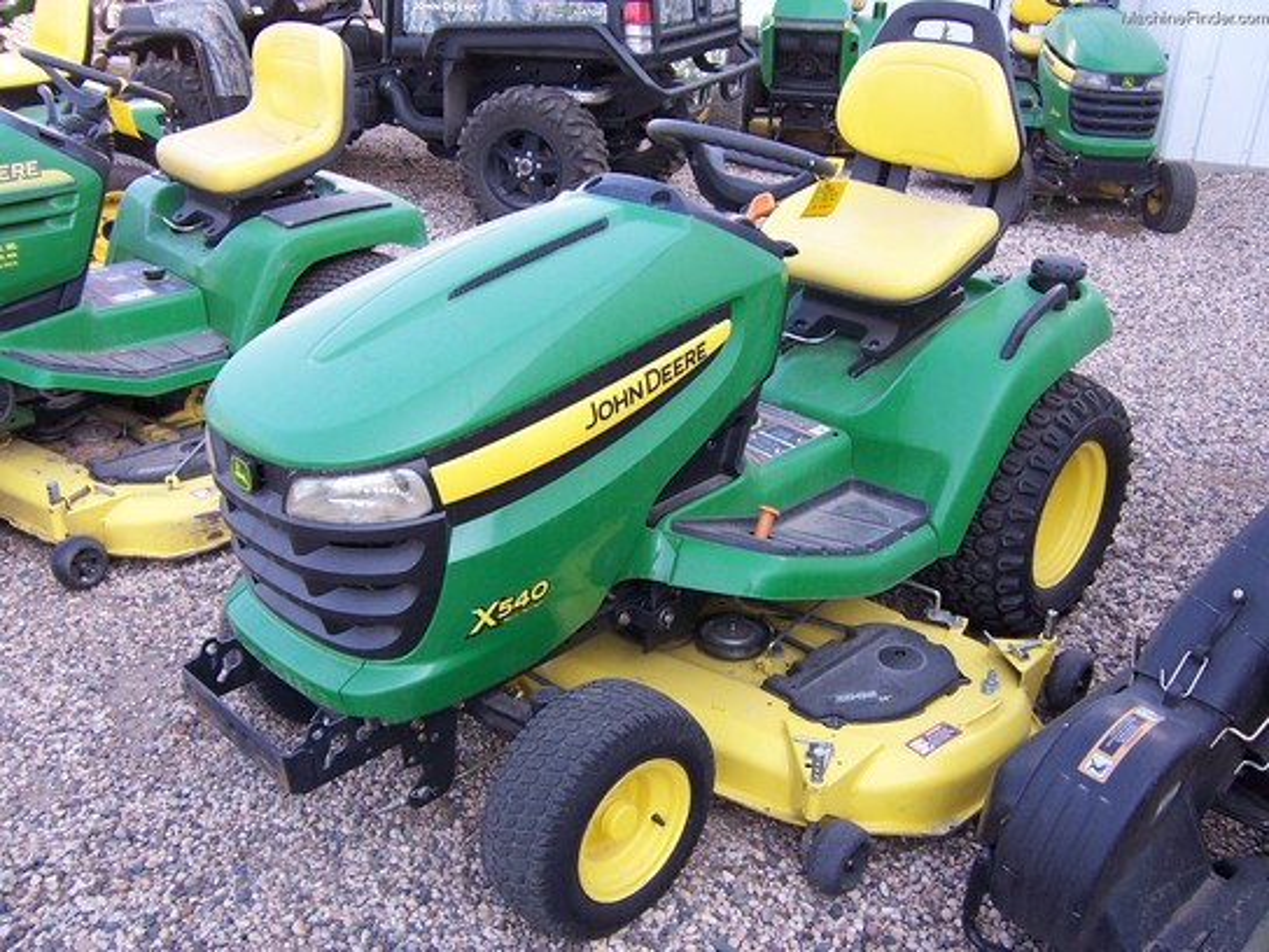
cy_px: 476
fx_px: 1210
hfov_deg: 55.4
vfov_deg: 42.9
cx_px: 634
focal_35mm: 33
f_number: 3.4
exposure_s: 1/90
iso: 80
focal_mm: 5.5
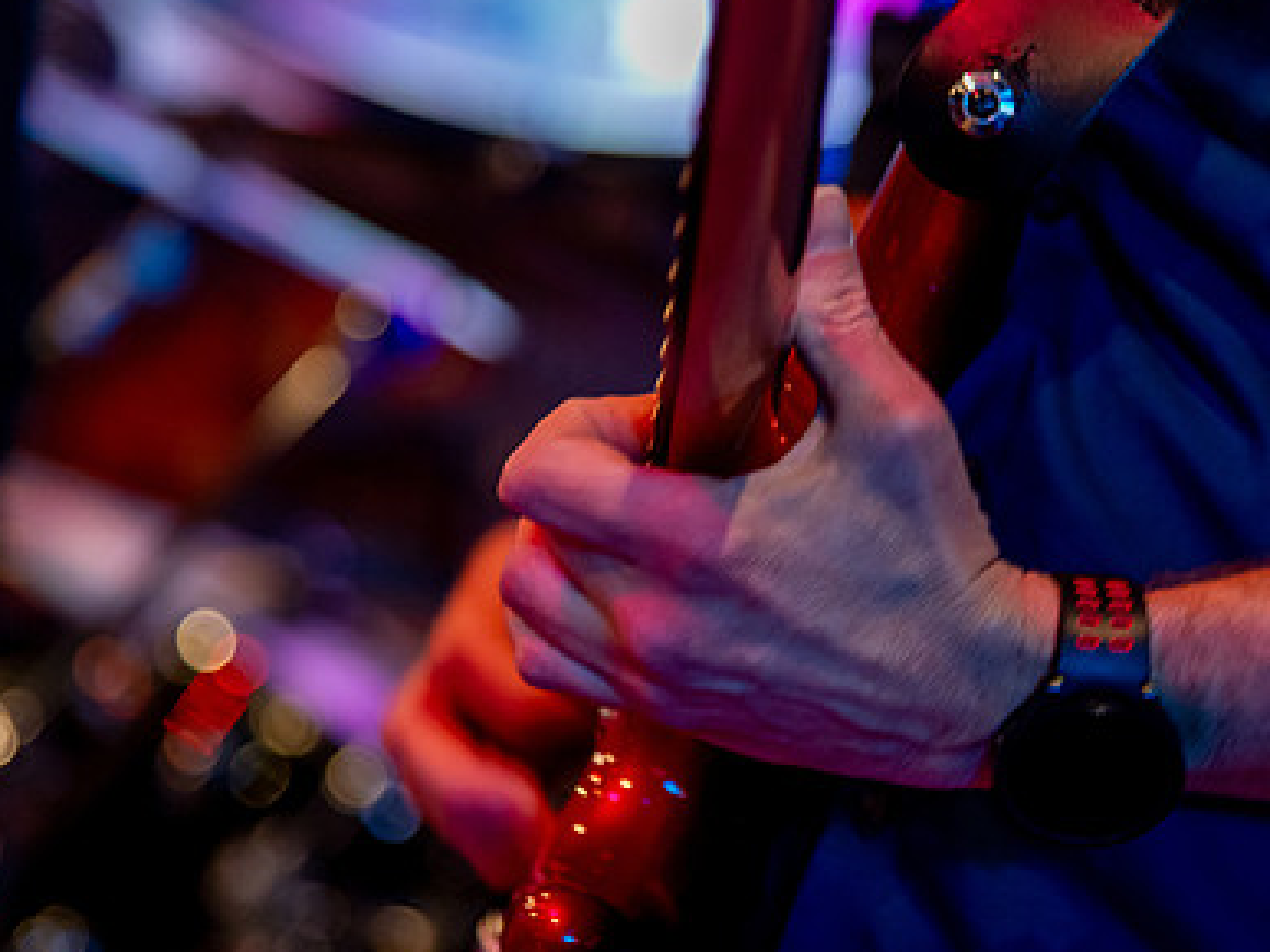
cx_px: 804
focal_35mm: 173
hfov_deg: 11.4
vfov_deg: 8.6
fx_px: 6345
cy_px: 611
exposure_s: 1/40
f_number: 4
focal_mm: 120
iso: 6400
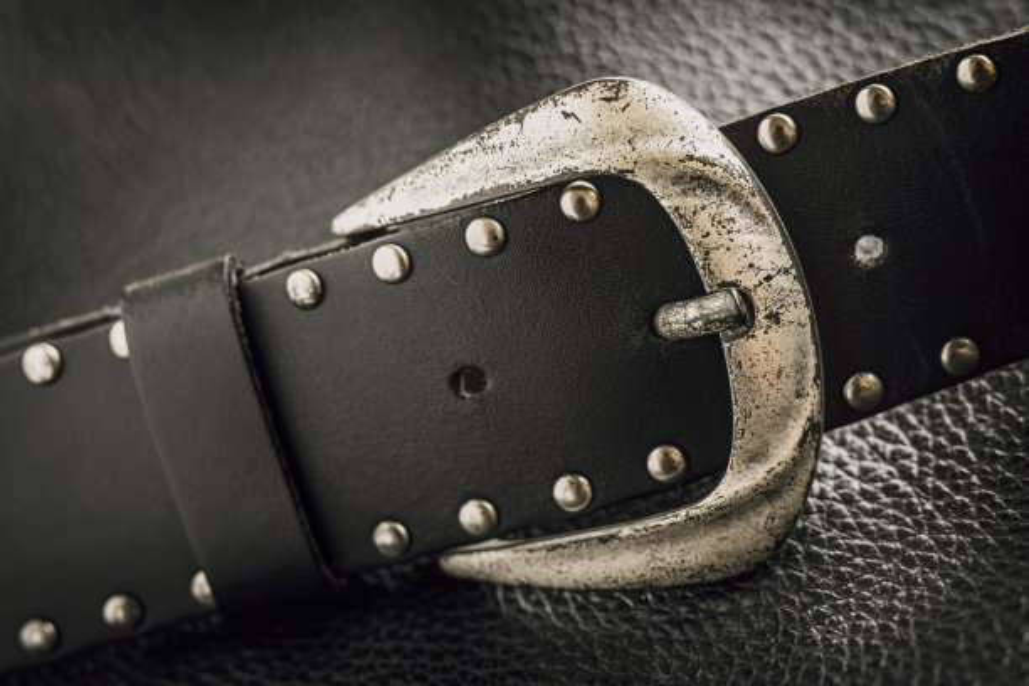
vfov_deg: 16.1
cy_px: 343
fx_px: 2429
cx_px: 514
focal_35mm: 85
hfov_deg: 23.9
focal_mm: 85
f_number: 7.1
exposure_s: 1/5
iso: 100
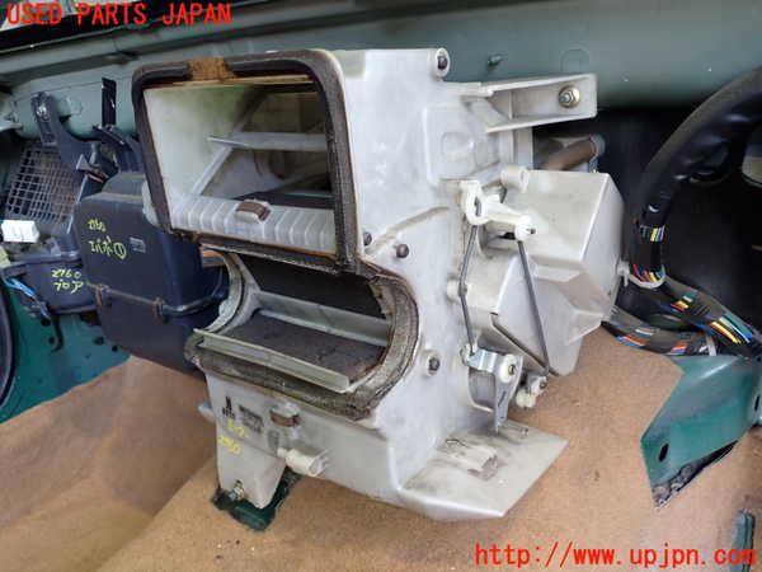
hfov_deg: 60.0
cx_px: 381
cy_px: 286
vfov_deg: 46.8
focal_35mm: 30
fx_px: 660
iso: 200
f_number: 2.3
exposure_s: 1/40
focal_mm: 5.4
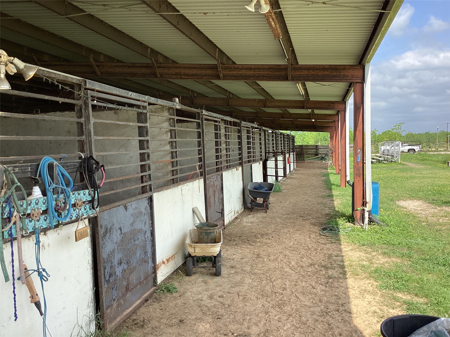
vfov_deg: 45.4
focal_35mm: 31
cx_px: 225
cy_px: 168
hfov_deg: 58.4
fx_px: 403
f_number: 2.4
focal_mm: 3.3
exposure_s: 1/392
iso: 25
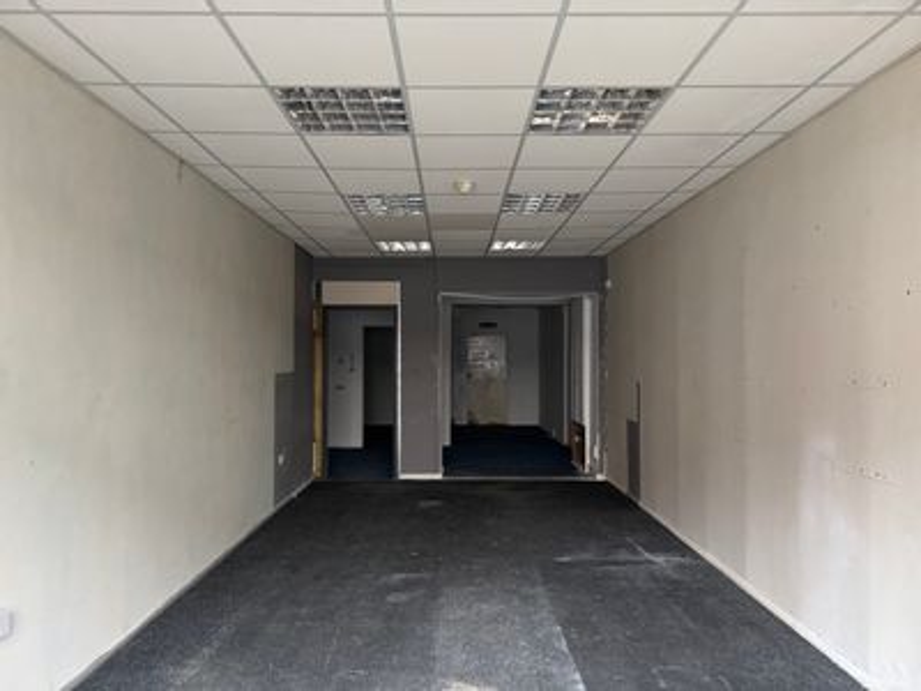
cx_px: 460
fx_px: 639
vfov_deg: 56.8
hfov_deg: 71.6
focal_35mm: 24
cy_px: 346
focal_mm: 6.76
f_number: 1.78
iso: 500
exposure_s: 1/50
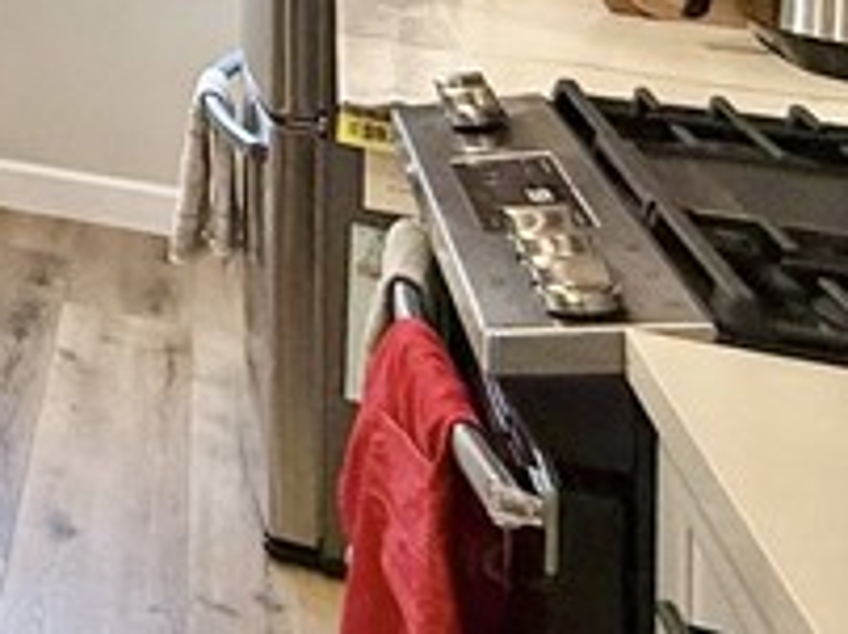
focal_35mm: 71
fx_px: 1737
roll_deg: -1.4
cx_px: -898
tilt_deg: -0.3
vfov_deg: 17.7
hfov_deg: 17.8
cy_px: -407
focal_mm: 2.22
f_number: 2.2
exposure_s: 1/120
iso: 160
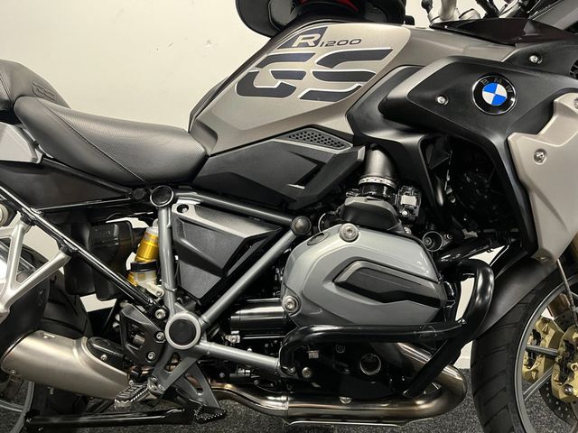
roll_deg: +0.4
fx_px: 434
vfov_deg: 53.1
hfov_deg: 67.3
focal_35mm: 26
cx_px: 289
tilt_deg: -2.6
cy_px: 216
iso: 400
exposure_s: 1/50
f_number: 1.6
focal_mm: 5.1
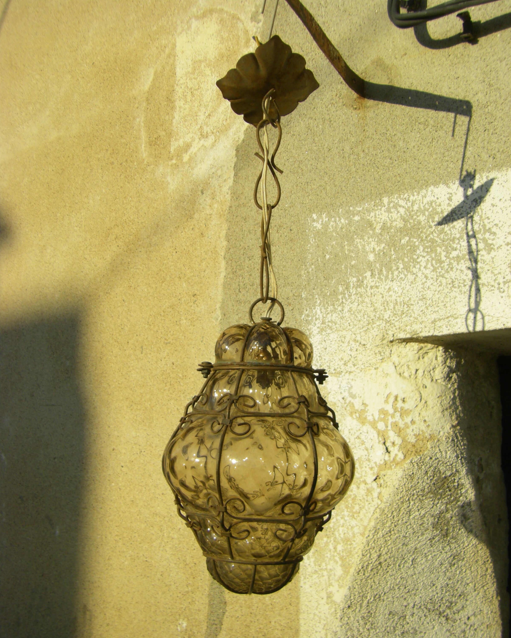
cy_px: 338
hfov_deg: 37.3
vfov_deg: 45.8
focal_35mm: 40
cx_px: 253
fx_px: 756
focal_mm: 6.3
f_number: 7
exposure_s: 1/200
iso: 64
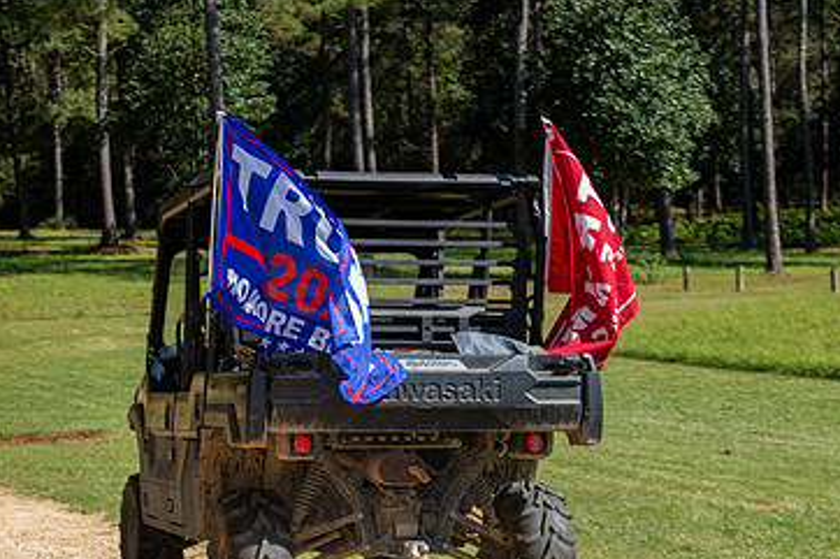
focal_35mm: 93
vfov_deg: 14.7
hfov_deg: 21.9
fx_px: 2169
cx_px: 427
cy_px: 276
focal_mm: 58
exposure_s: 1/160
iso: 125
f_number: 6.3
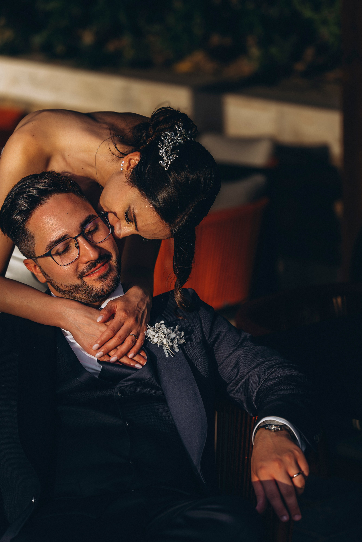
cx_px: 181
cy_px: 271
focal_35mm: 105
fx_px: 1583
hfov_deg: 13.0
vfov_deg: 19.5
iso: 100
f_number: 2.9
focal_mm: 105
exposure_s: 1/500
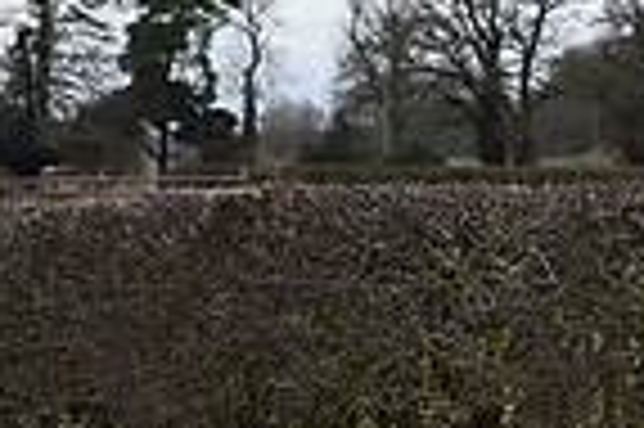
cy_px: 68
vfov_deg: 4.3
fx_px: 5664
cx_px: 1220
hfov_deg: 6.3
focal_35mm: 317
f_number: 5.6
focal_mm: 78
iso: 800
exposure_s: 1/1250
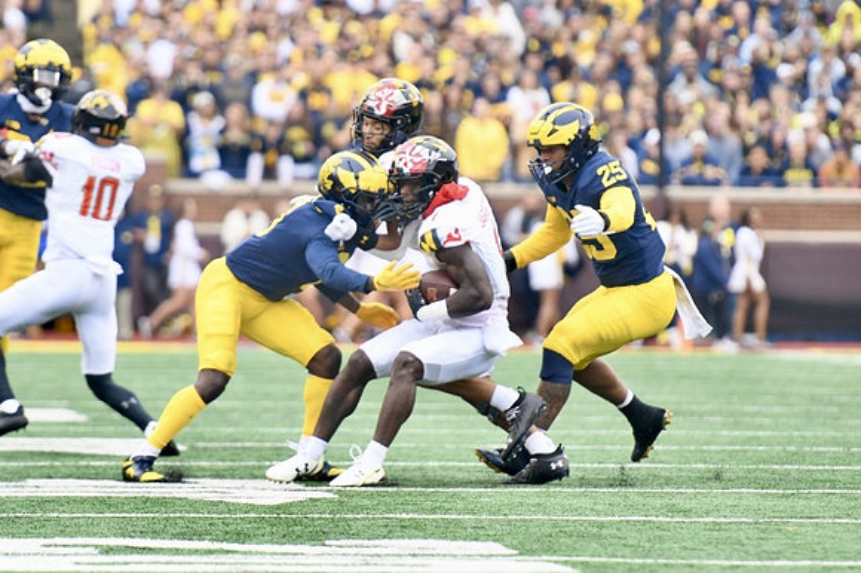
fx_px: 7171
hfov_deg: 6.9
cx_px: 430
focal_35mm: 300
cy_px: 286
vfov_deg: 4.6
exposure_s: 1/1250
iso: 640
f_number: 2.8
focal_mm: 200
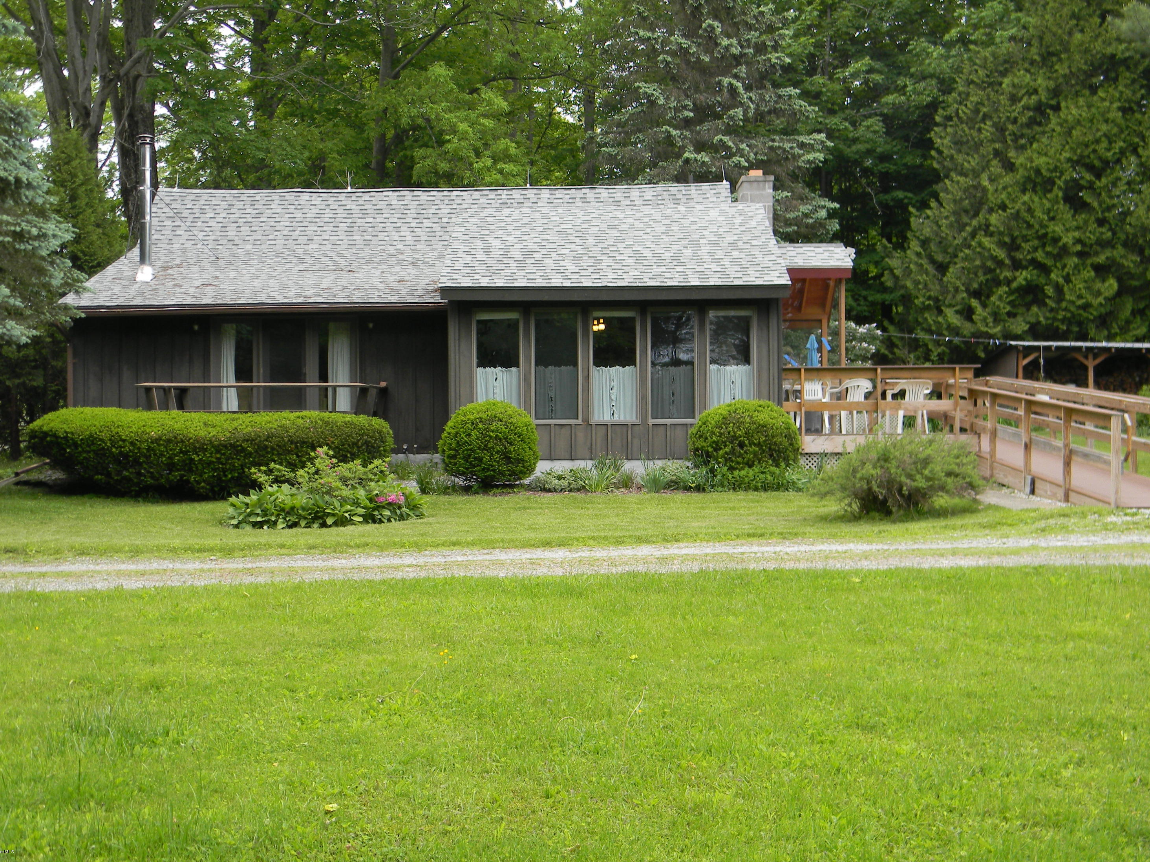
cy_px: 438
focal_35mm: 42
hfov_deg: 44.8
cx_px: 570
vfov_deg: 34.3
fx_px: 1395
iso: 80
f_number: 3.8
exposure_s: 1/69.5
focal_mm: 7.3
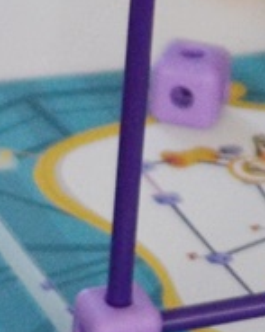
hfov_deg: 2.0
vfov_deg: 2.5
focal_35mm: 765
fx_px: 7506
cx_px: 532
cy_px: -183
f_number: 1.8
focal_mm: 50
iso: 640
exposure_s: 1/125
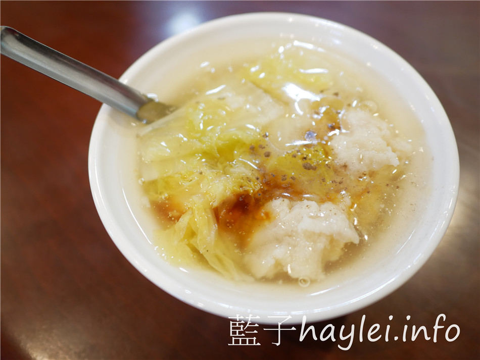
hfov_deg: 60.0
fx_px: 416
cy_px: 180
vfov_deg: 46.8
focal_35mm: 30
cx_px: 240
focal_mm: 15
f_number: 1.7
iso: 640
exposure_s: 1/60
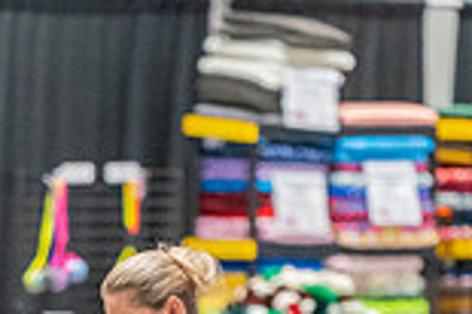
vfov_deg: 1.8
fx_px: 9797
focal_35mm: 748
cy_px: 465
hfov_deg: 2.8
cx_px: 85
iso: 6400
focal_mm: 200
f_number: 2.8
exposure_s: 1/250
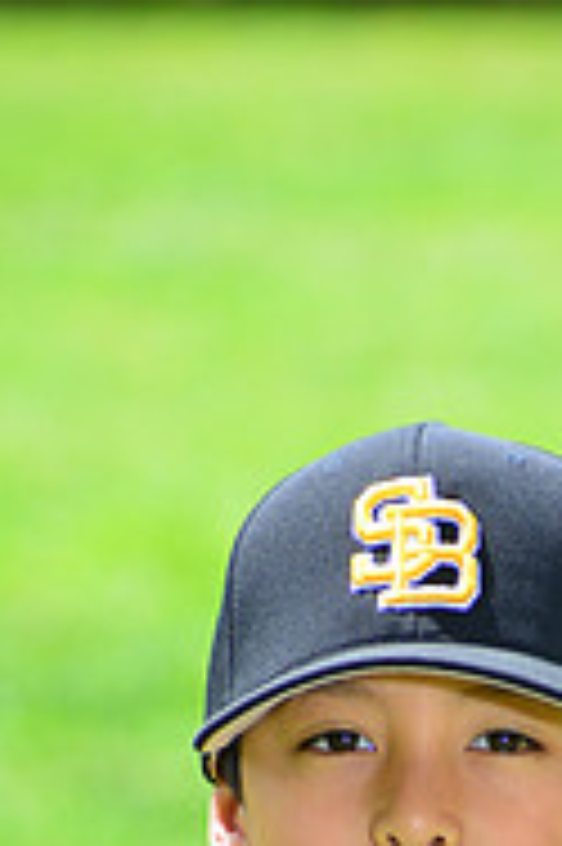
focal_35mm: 618
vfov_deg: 3.3
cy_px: 1156
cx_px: 506
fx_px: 14497
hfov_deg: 2.2
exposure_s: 1/200
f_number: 8
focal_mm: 200
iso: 200
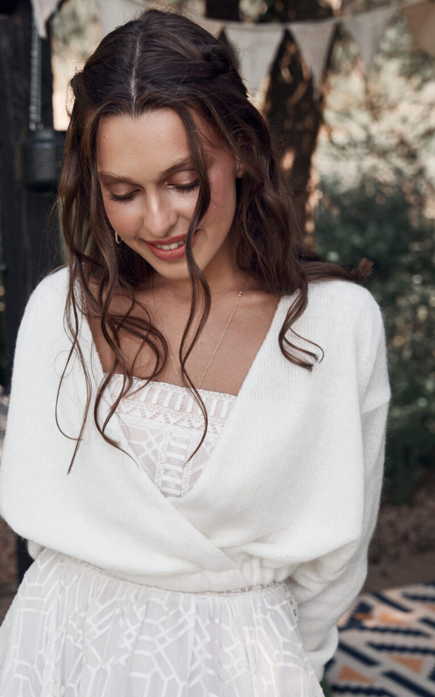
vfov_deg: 30.6
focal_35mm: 67
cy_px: 385
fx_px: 1271
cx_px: 193
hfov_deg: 19.4
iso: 160
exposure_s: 1/200
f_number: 4.5
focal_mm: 49
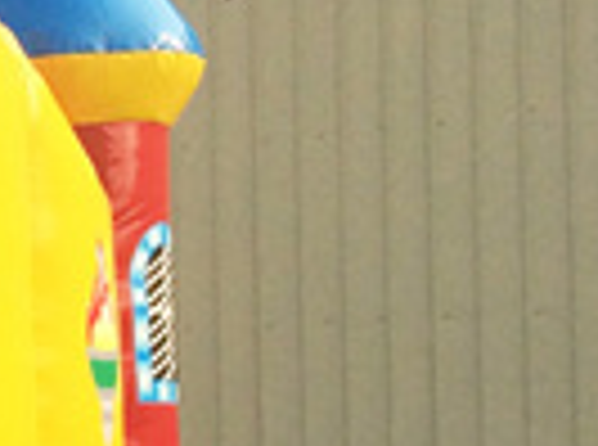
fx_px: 2825
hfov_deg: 9.9
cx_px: -1048
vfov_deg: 9.0
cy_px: 387
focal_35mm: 164
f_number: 2.2
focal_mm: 4.15
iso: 32
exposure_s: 1/1642
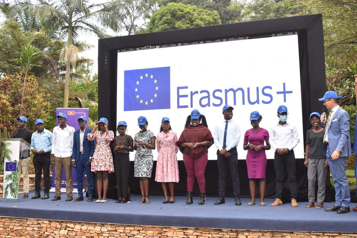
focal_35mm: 36
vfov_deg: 36.9
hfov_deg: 53.1
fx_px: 357
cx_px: 178
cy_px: 119
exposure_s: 1/200
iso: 400
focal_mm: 24
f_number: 5.6
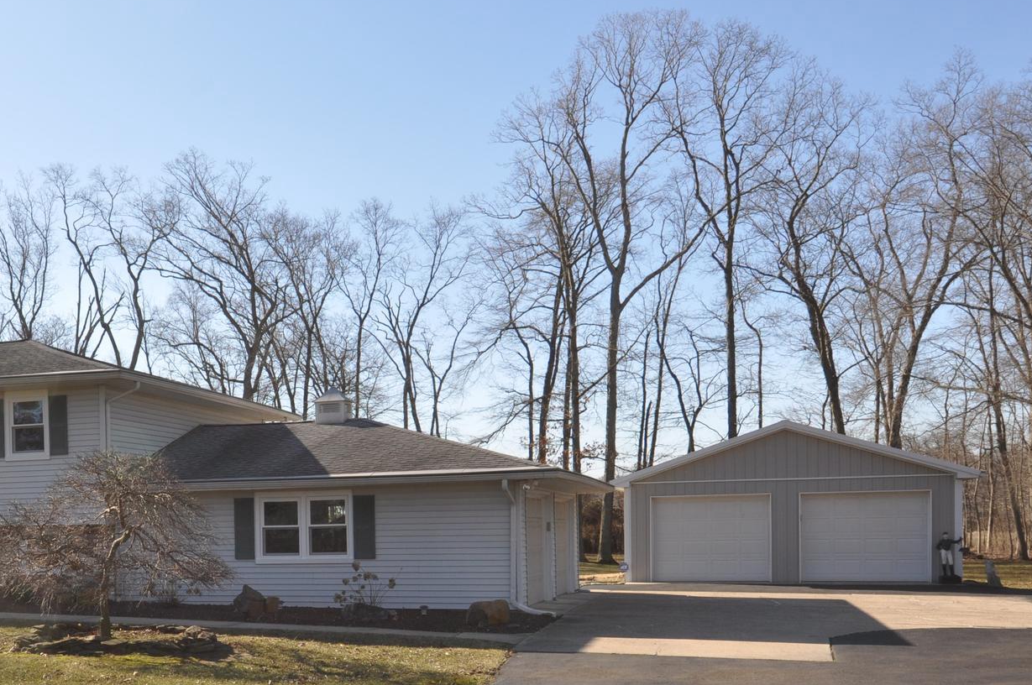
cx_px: 254
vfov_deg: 32.4
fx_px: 1145
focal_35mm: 40
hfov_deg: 46.7
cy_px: 545
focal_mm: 16
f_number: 9.5
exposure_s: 1/350
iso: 250
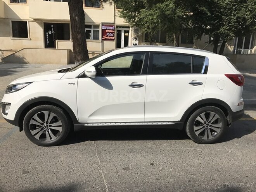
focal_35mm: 28
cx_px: 128
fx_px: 207
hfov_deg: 63.4
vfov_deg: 49.7
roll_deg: -1.6
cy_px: 96
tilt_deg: -12.1
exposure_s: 1/4000
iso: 20
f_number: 1.8
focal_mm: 3.99
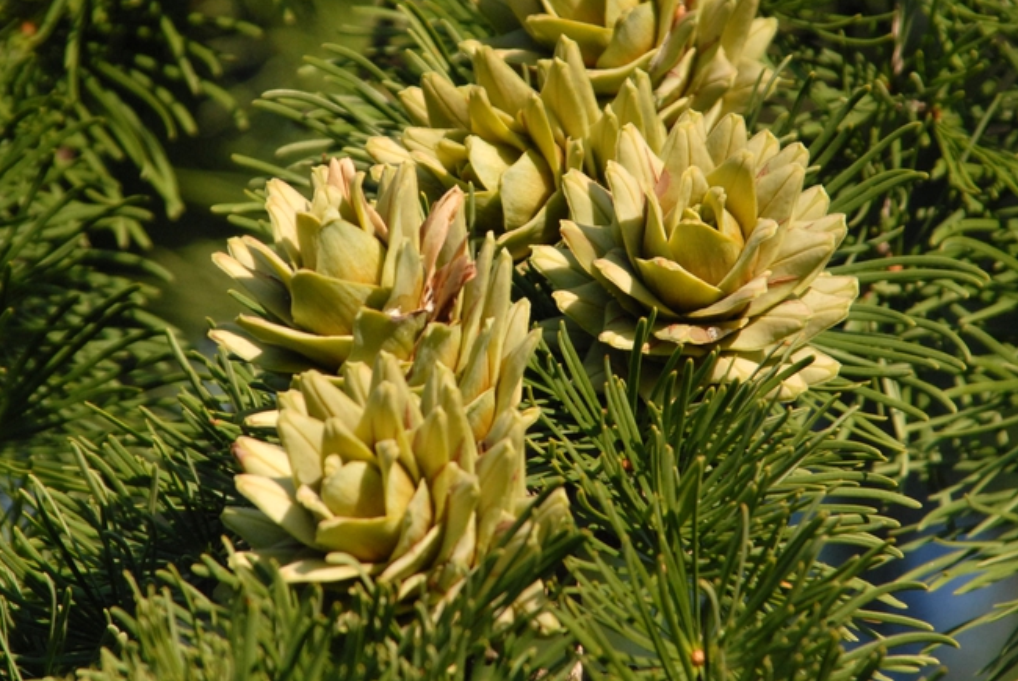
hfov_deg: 3.4
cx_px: 470
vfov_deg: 2.2
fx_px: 17382
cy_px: 207
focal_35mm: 614
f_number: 9
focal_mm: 260
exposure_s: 1/320
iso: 400
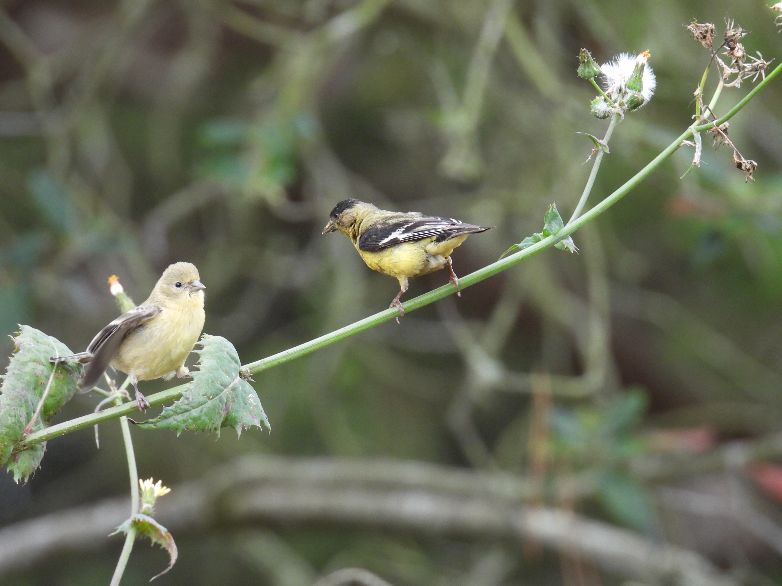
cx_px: 391
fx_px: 22591
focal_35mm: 1000
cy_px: 293
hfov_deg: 2.0
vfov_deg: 1.5
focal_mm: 178
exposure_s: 1/160
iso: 400
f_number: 5.6
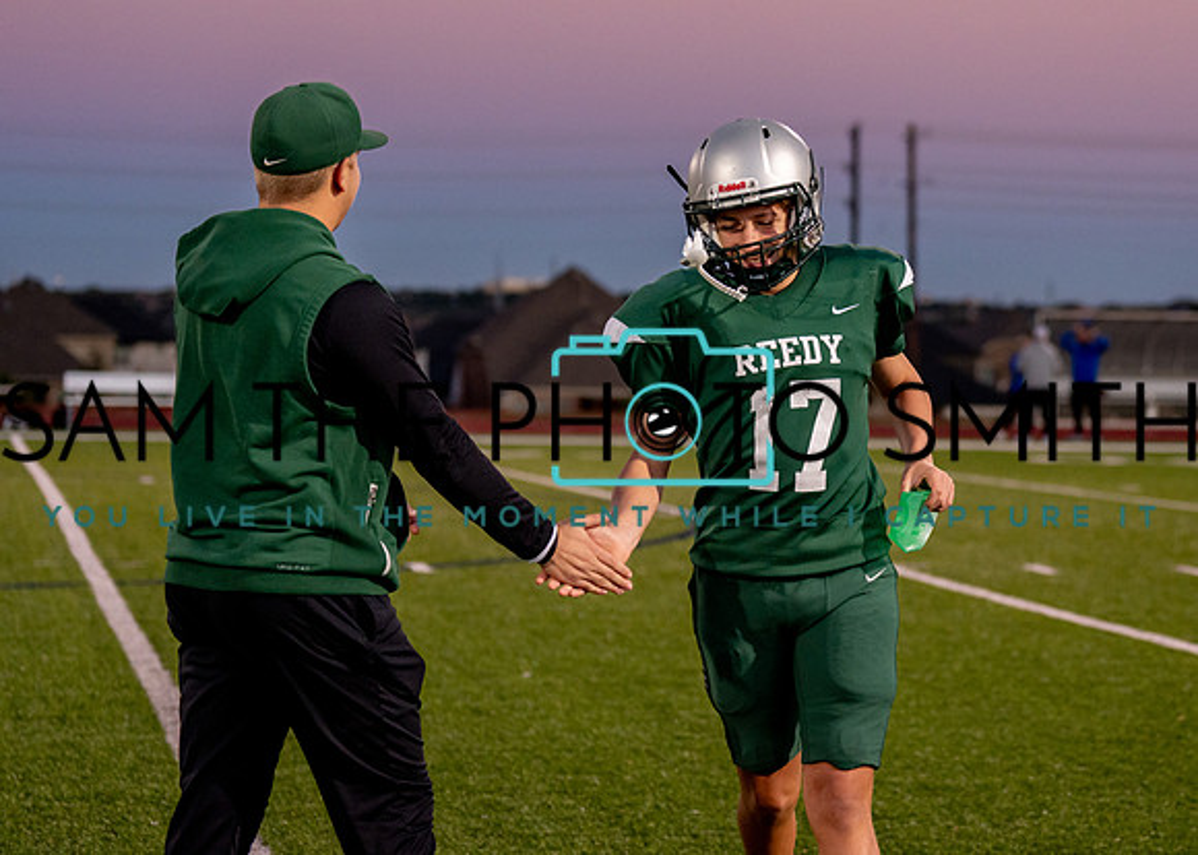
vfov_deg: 13.4
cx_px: 736
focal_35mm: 107
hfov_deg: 18.6
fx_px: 3645
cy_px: 357
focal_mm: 70
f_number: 2.8
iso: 1000
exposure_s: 1/1000
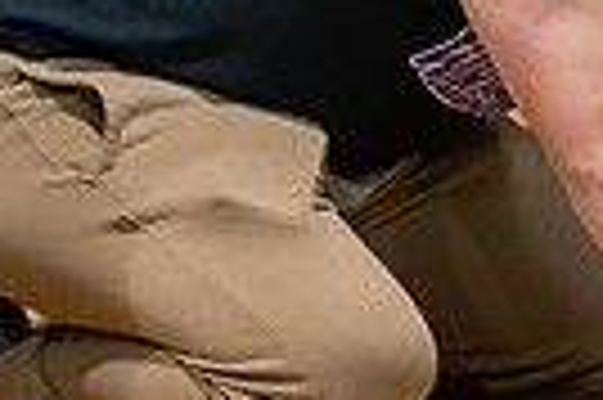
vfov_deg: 3.2
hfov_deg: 4.8
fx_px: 7093
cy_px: 29
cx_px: 765
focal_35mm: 424
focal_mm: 98
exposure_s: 1/160
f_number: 3.2
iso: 1600
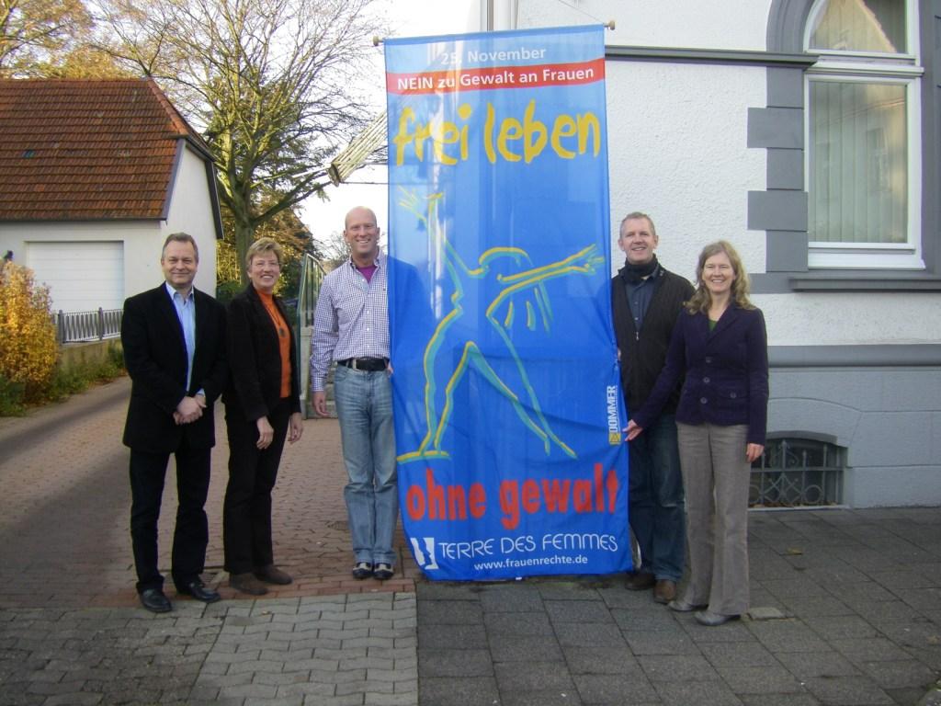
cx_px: 470
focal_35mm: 38
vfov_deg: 37.7
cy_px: 353
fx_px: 1033
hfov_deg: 49.0
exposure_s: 1/80
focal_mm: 6.3
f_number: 3.5
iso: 64
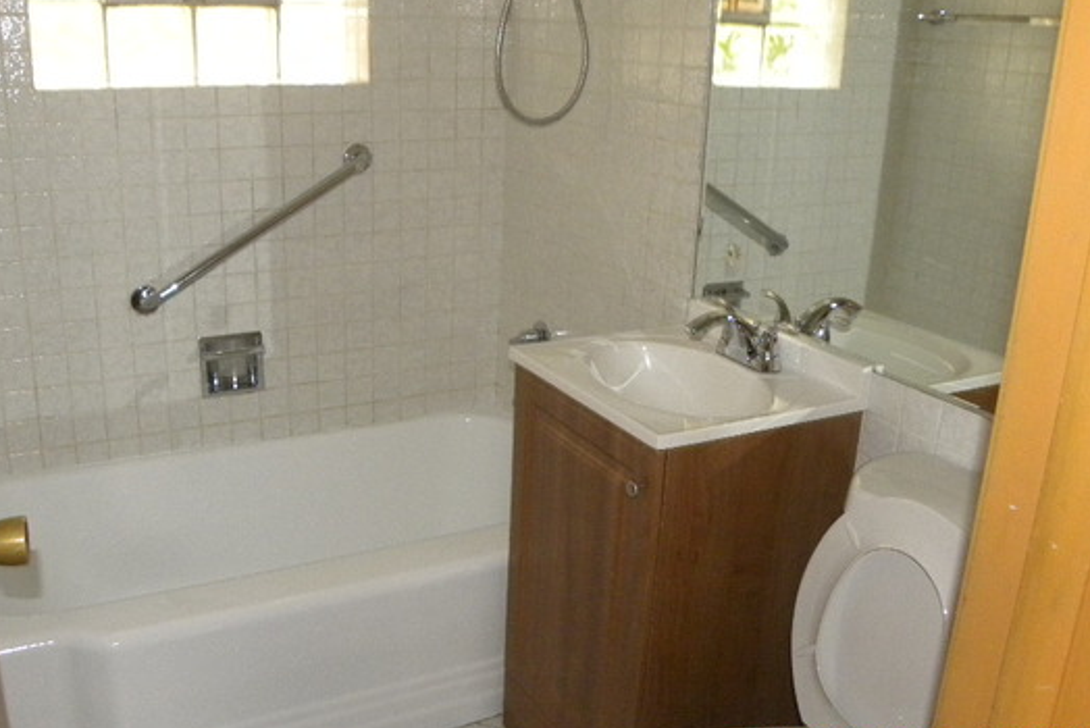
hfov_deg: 57.1
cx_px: 491
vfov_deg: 40.0
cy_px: 356
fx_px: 1000
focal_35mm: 33
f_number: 2.8
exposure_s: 1/30
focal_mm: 4.6
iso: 400
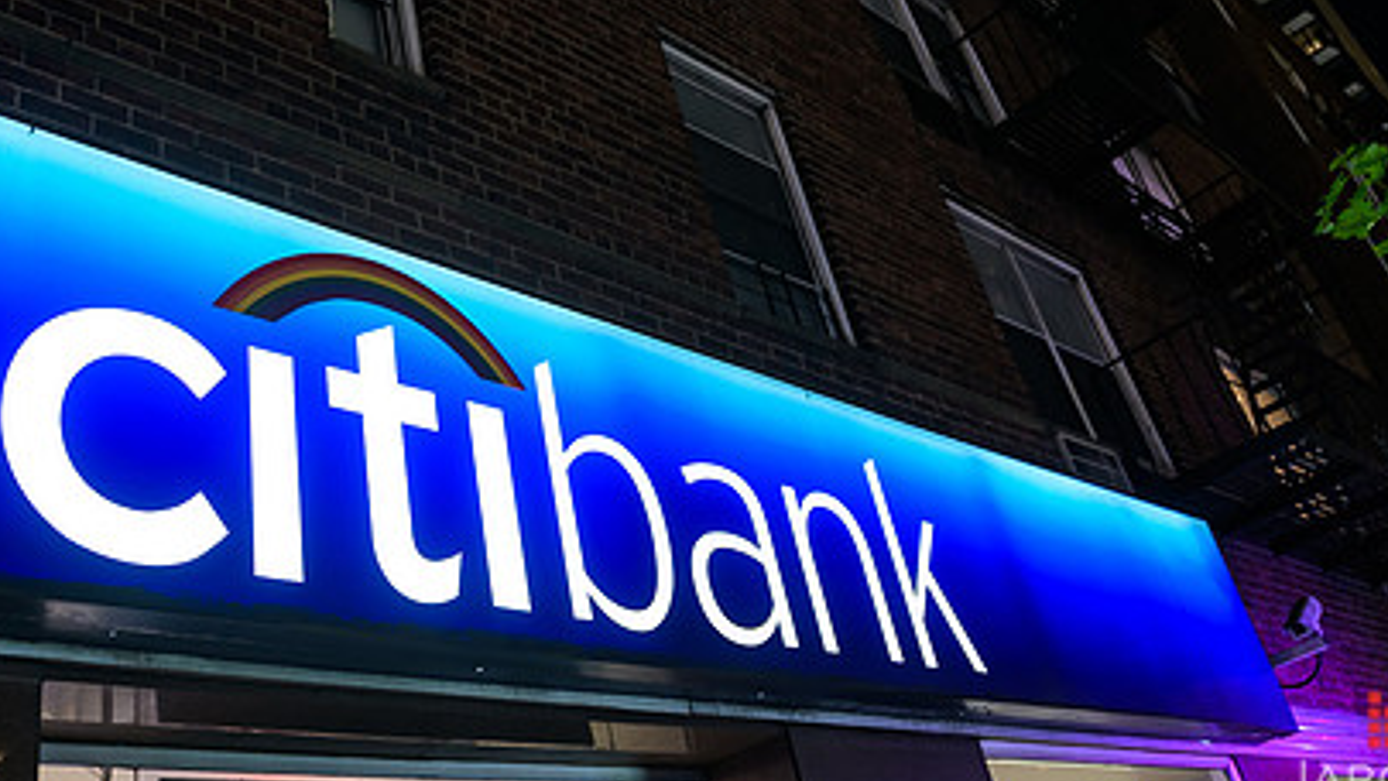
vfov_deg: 32.3
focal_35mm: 36
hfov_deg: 55.2
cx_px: 617
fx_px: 1325
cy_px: 207
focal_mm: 24
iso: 400
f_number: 3.2
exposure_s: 1/15
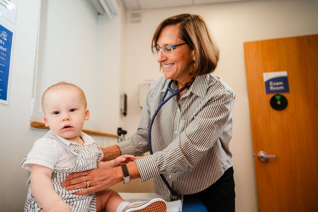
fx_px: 218
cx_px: 159
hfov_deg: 72.3
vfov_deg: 51.9
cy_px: 106
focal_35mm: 25
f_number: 2.8
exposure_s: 1/200
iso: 250
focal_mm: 24
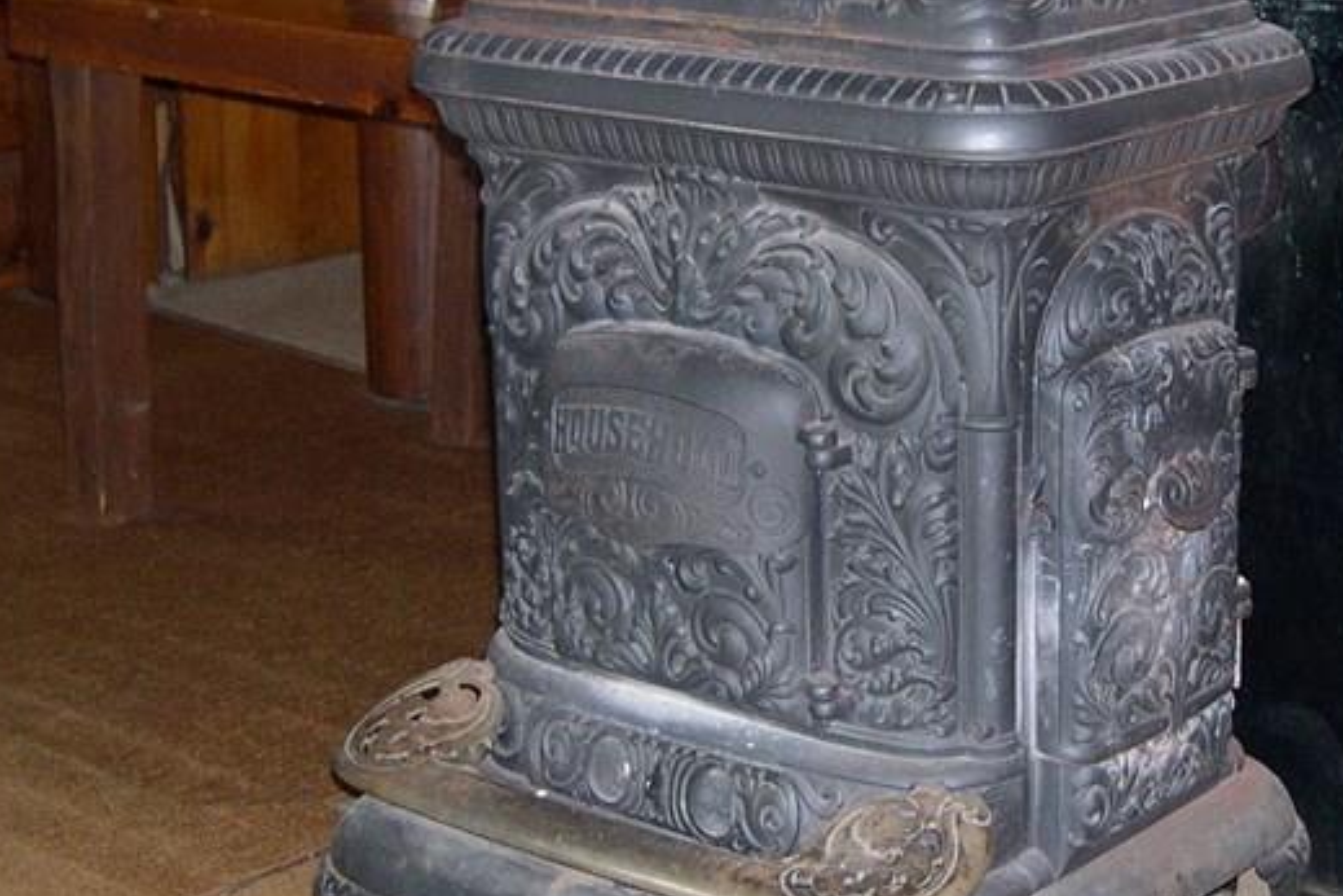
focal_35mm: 78
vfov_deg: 17.5
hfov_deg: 25.8
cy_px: 495
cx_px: 965
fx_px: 2910
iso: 322
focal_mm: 8
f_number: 2.8
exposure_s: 1/60
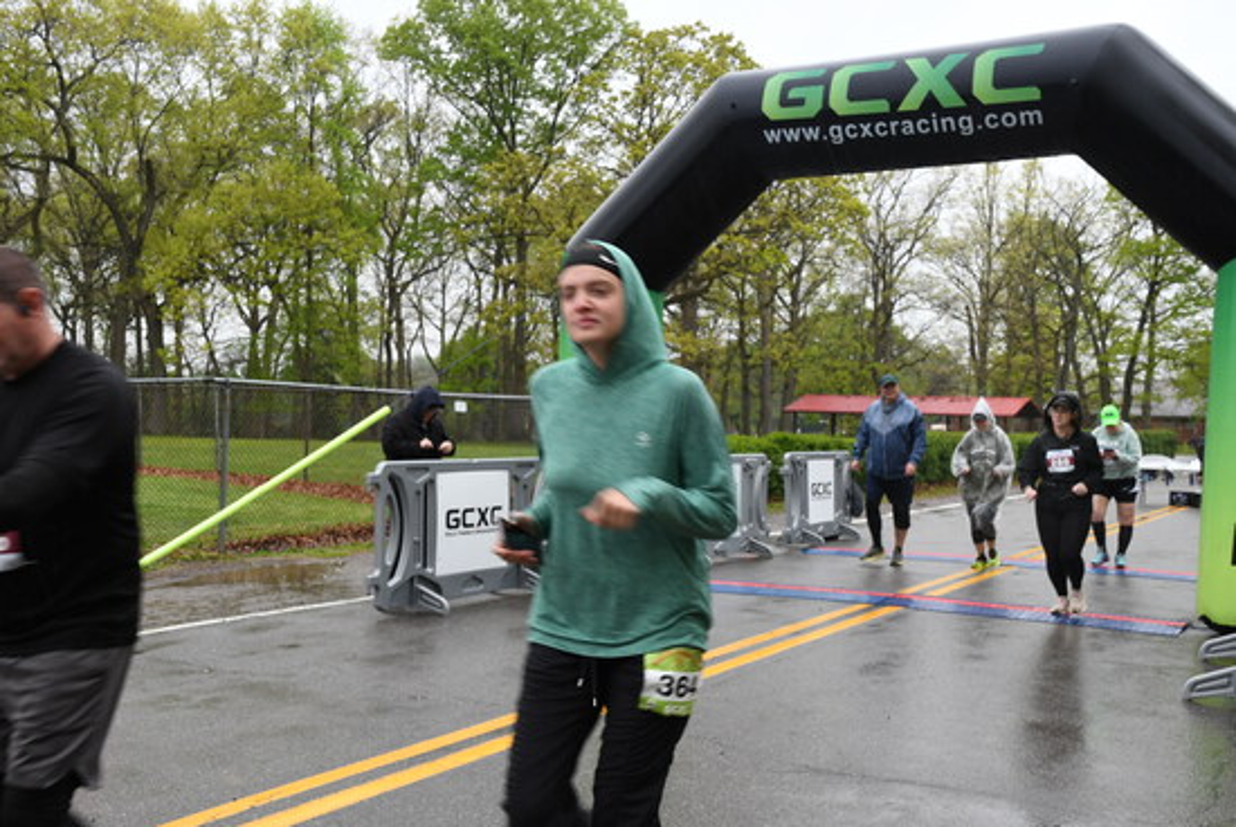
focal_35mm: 40
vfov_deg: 33.5
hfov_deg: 48.4
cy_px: 414
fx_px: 1375
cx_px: 618
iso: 250
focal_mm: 20
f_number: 5
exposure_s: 1/100
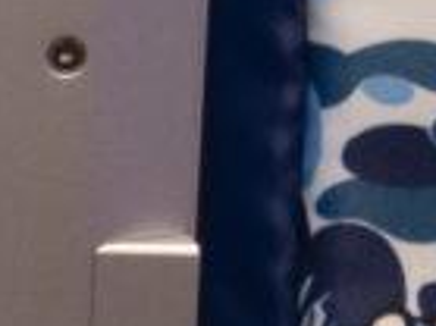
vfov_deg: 3.7
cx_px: -1066
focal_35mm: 406
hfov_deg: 4.6
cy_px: 369
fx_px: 5109
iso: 1000
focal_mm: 14
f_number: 3.5
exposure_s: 1/60
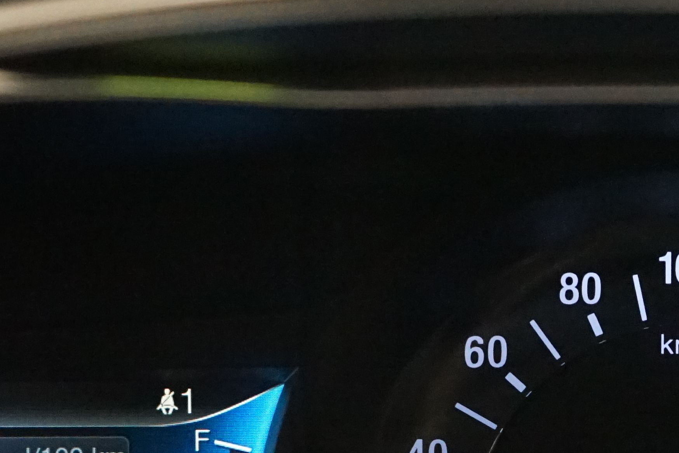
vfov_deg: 9.0
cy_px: 513
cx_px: 681
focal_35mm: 151
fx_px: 2848
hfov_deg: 13.4
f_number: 4.5
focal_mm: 44
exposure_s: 1/40
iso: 6400
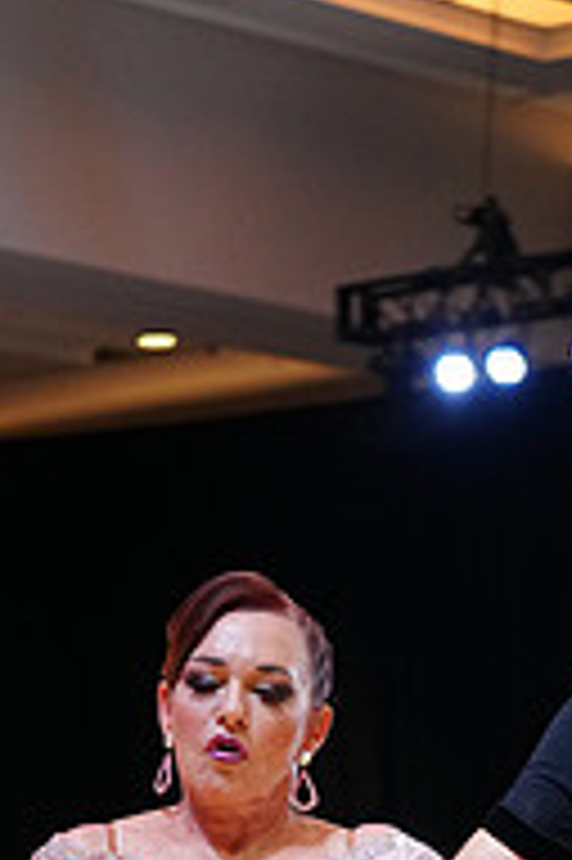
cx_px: 750
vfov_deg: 9.4
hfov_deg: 6.4
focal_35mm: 213
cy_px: 1243
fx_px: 5085
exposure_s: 1/250
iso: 2500
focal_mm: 70
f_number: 4
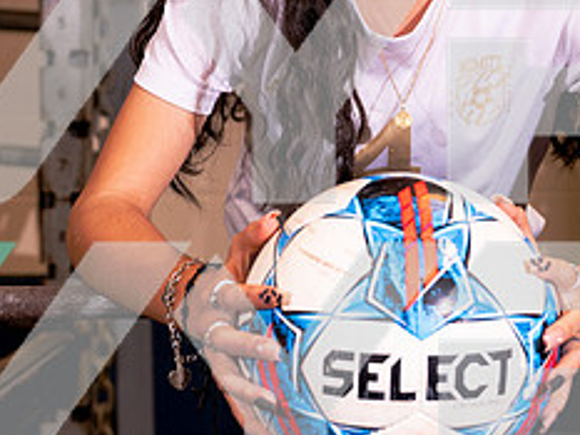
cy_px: 73
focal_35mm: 91
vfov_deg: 16.1
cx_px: 398
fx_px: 1526
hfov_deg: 21.4
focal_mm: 38
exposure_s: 1/250
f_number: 4
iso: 500
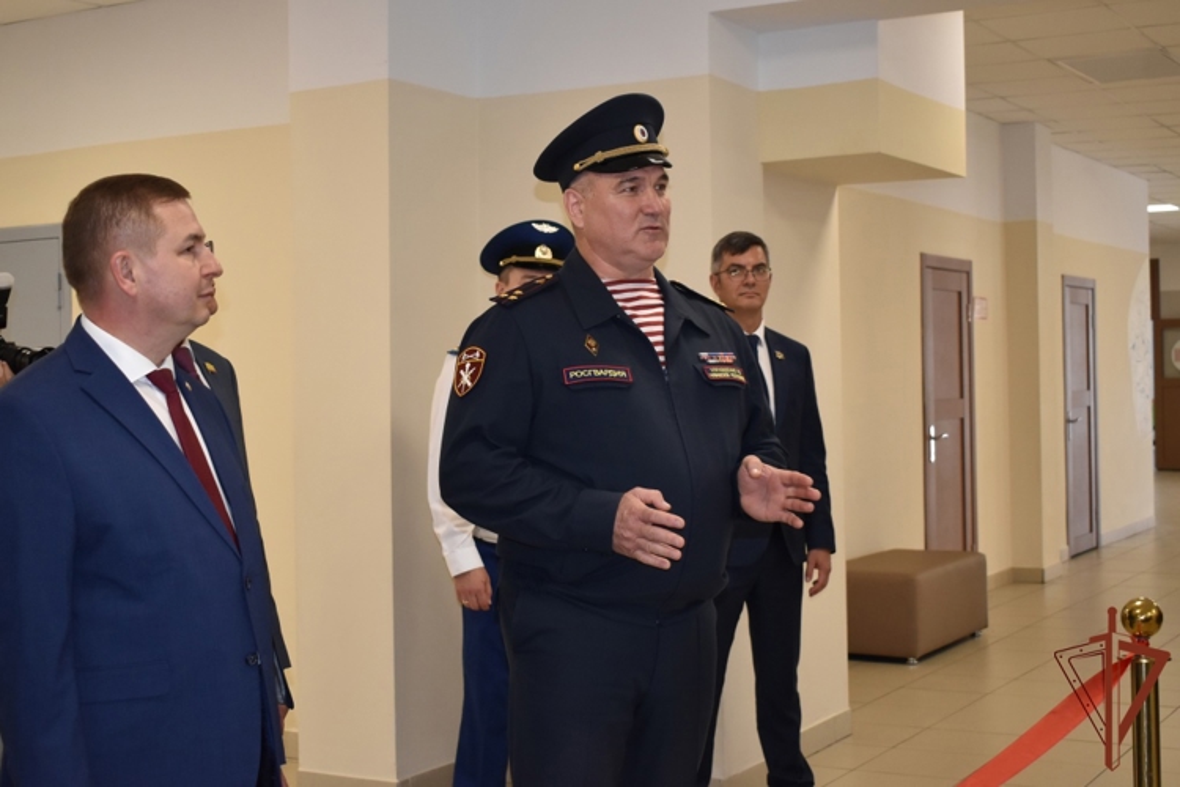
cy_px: 394
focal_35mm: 46
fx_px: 1524
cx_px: 590
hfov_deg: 42.3
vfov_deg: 28.9
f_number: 4.2
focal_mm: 31
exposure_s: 1/125
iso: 1100
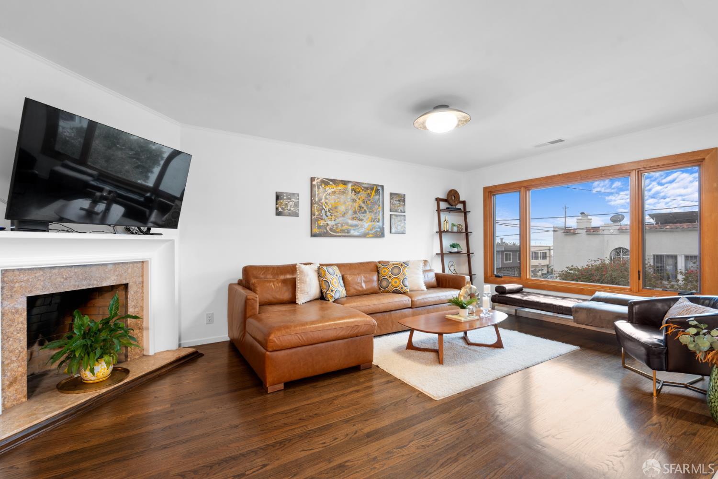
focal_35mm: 17
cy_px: 240
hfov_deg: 93.3
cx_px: 359
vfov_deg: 70.4
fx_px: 339
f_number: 8
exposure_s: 13
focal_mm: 17
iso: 100
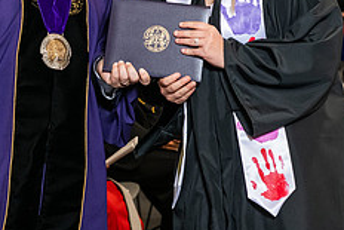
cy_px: 16
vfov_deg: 7.8
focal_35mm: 175
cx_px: 132
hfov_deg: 11.7
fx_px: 1673
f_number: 5
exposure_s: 1/200
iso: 2500
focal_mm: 70
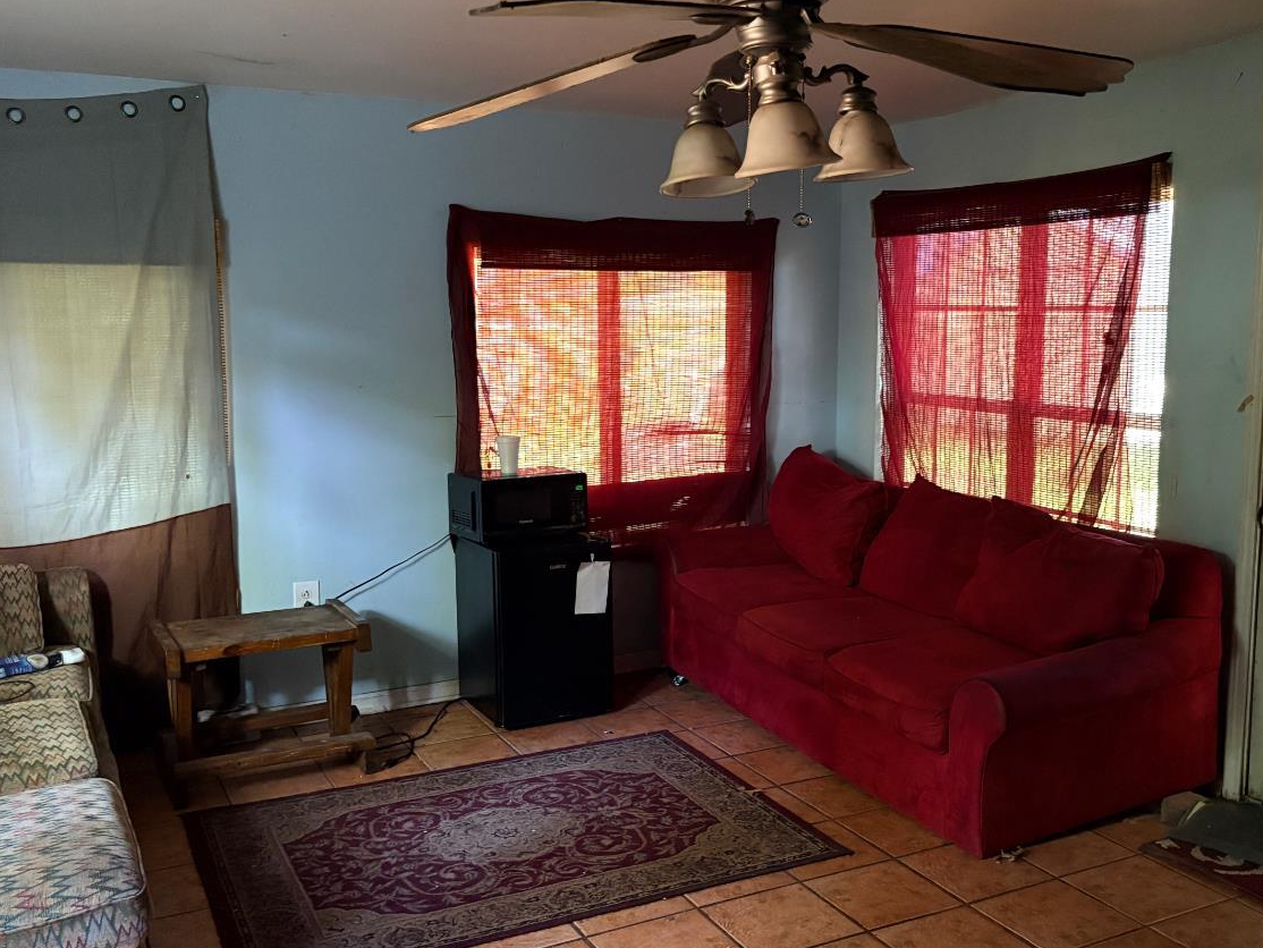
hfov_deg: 52.4
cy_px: 487
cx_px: 731
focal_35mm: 35
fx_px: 1277
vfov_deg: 40.7
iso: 640
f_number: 1.6
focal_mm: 5.96
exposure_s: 1/31
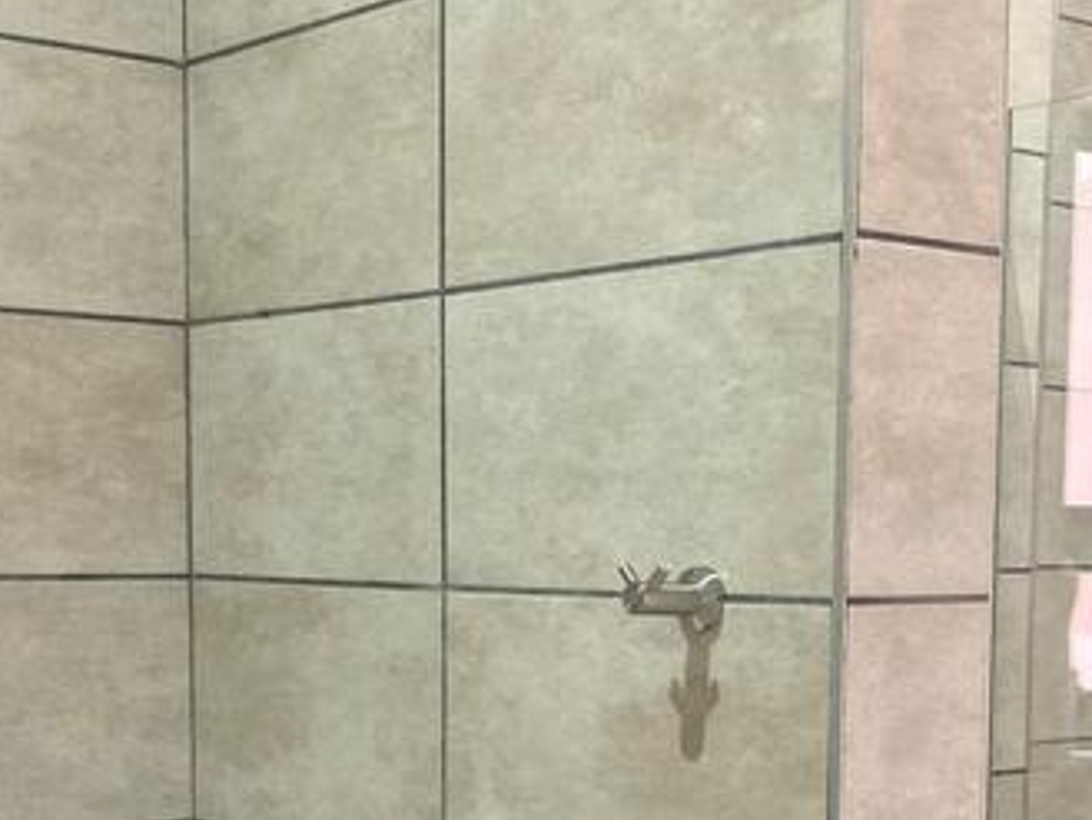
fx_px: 2146
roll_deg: +0.9
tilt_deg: -5.5
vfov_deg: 21.1
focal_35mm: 68
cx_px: 587
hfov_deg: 28.5
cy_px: 754
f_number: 1.8
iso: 320
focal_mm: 3.99
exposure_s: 1/60
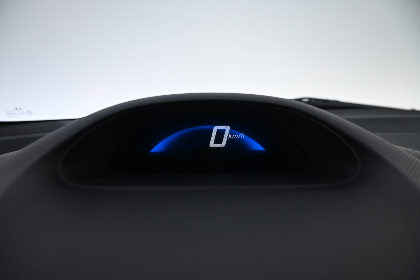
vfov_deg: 53.1
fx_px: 280
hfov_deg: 73.7
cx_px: 210
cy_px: 140
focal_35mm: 24
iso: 400
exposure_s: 1/25
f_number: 3.5
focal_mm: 16
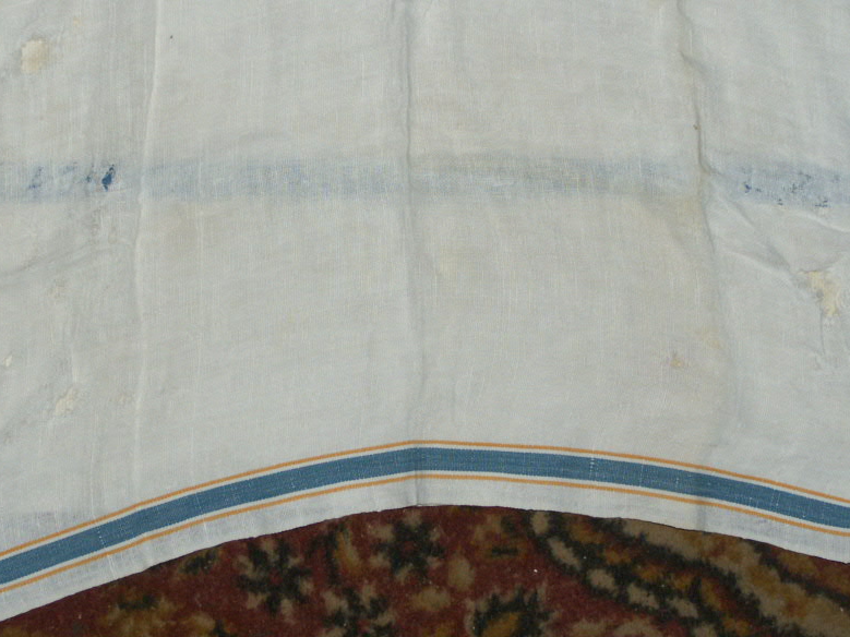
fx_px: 1694
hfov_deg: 28.1
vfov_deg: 21.3
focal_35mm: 69
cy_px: 262
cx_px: 370
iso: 200
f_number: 2.8
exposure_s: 1/45
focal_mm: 10.96
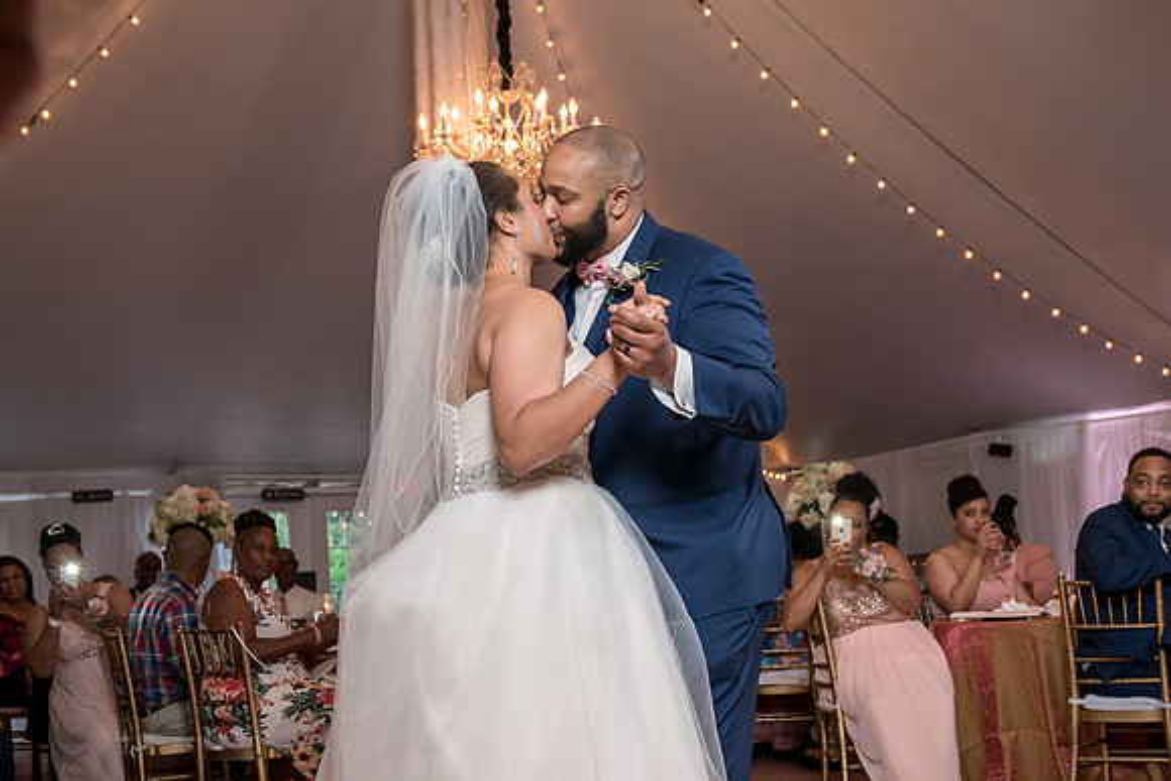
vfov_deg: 24.7
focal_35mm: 55
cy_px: 550
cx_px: 662
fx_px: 1774
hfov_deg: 36.5
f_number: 4
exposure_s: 1/200
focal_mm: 31
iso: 2000
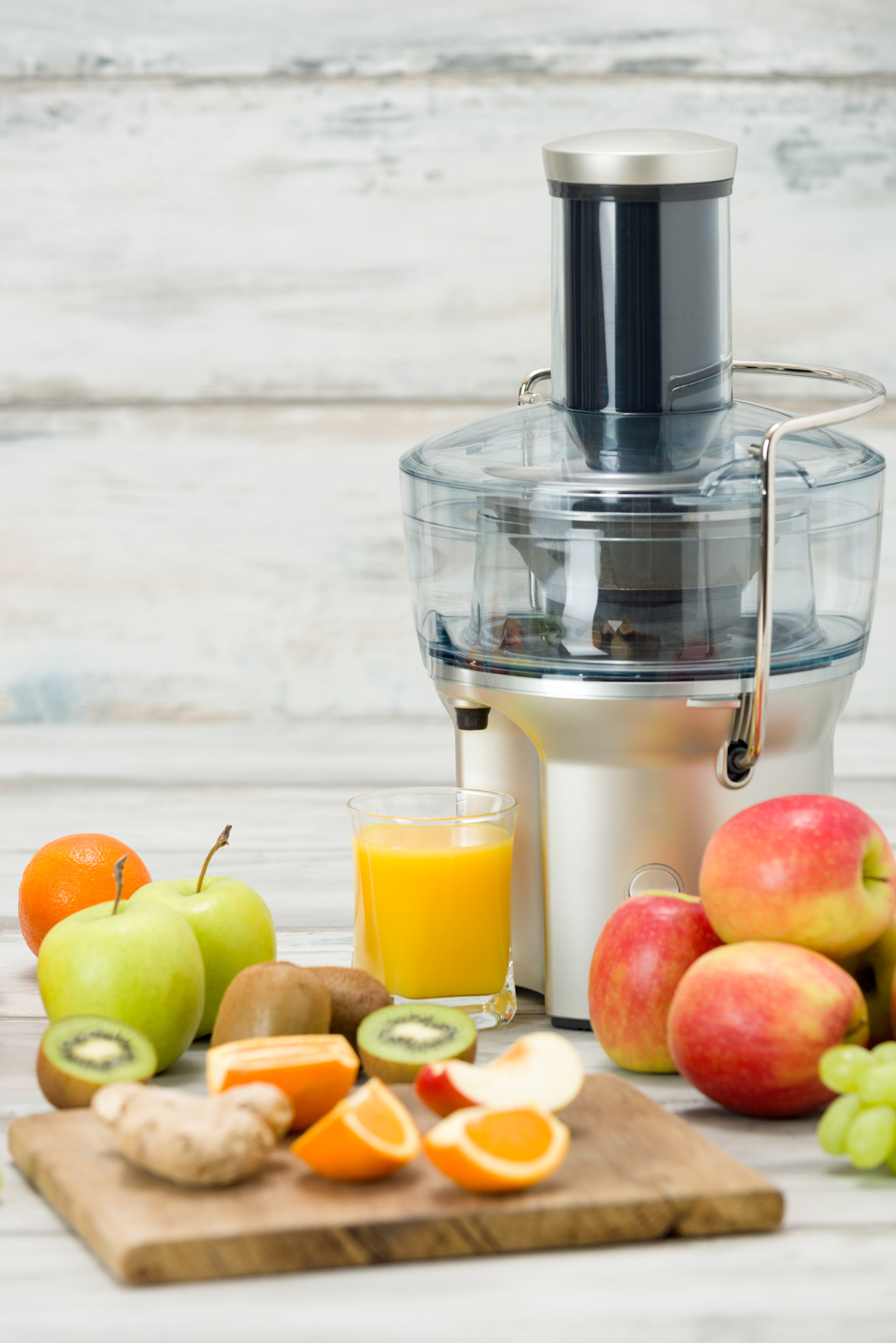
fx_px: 5035
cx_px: 448
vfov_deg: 15.2
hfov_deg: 10.2
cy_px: 672
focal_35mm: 135
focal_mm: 135
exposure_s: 1/160
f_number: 7.1
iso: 160
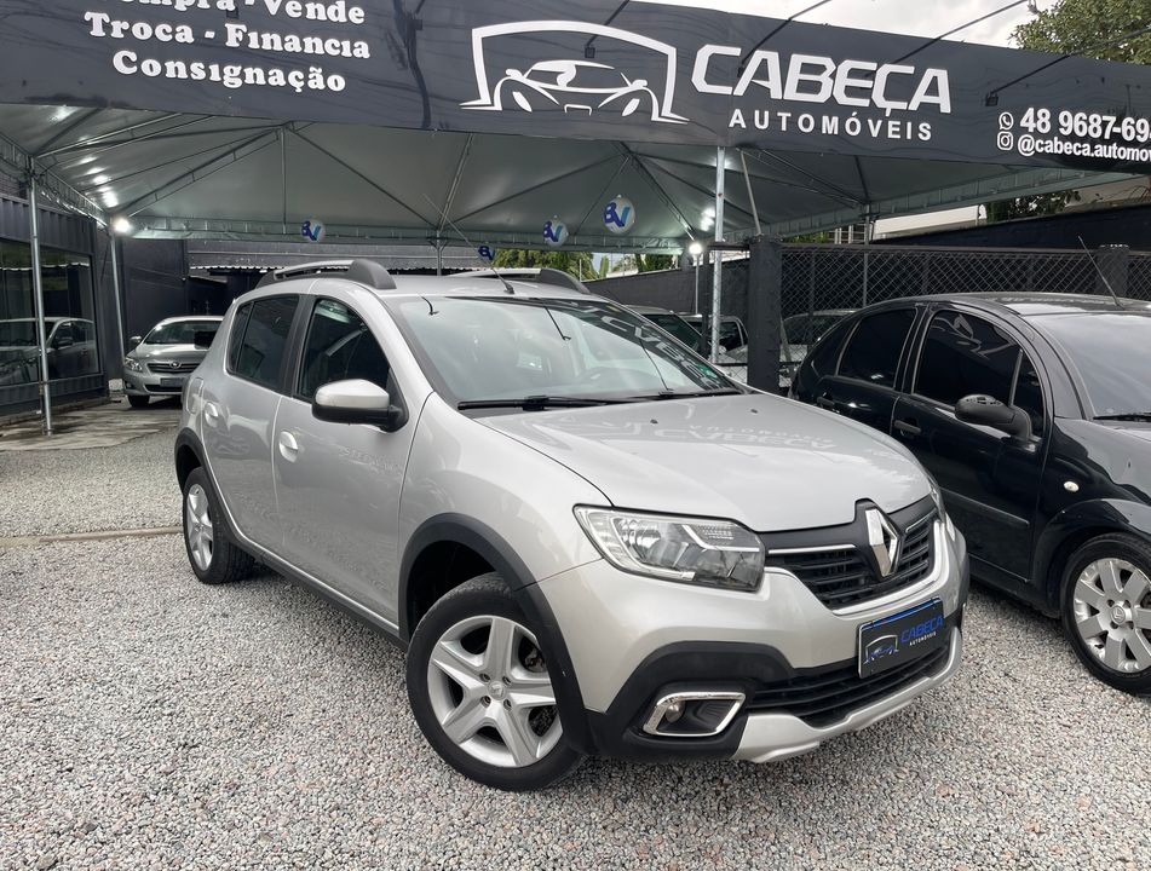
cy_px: 436
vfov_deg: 55.2
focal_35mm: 25
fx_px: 834
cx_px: 576
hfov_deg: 69.2
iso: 40
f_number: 1.6
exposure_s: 1/121
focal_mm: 5.1
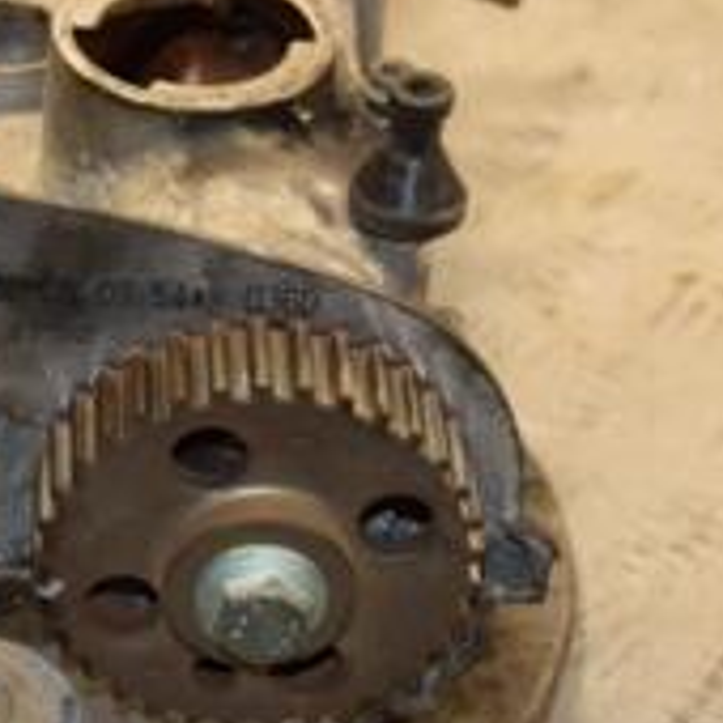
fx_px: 4041
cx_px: -9
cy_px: 234
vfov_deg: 10.2
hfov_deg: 10.1
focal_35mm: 171
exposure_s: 1/200
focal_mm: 38
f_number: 5
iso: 800
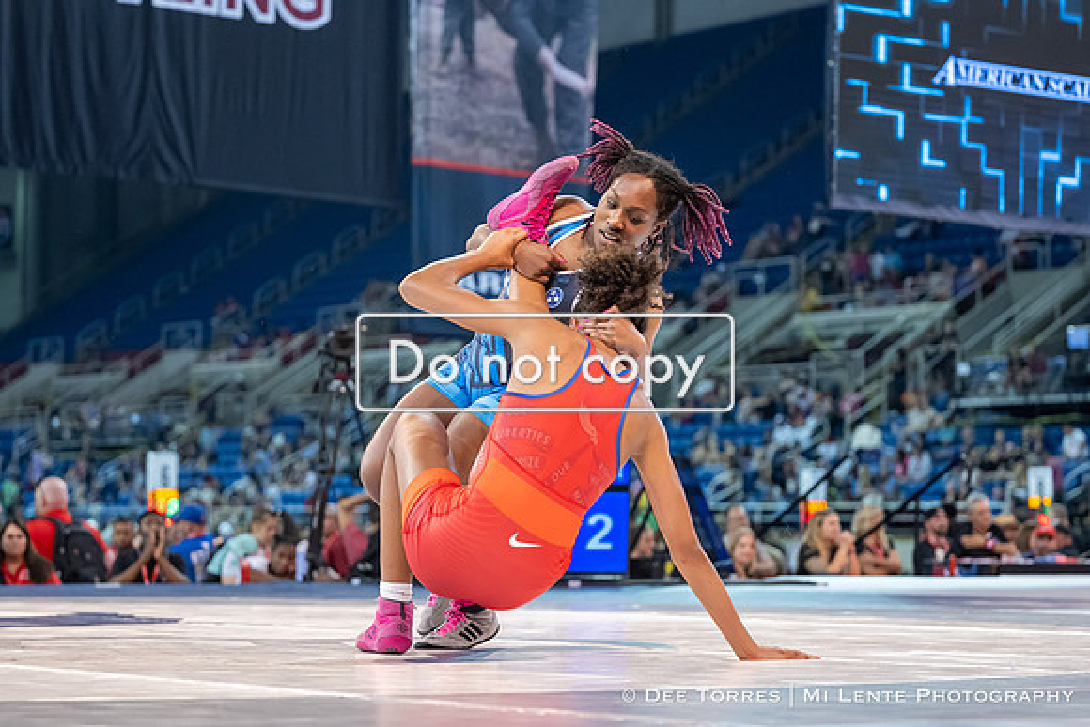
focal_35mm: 98
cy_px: 394
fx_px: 2979
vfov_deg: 13.9
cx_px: 504
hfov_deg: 20.7
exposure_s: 1/800
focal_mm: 70
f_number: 2.8
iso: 2800
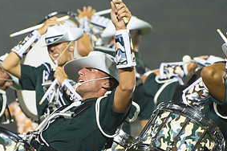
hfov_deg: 3.8
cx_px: 90
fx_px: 3451
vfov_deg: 2.5
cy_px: 80
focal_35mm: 548
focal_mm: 240
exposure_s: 1/160
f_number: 5.6
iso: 4500
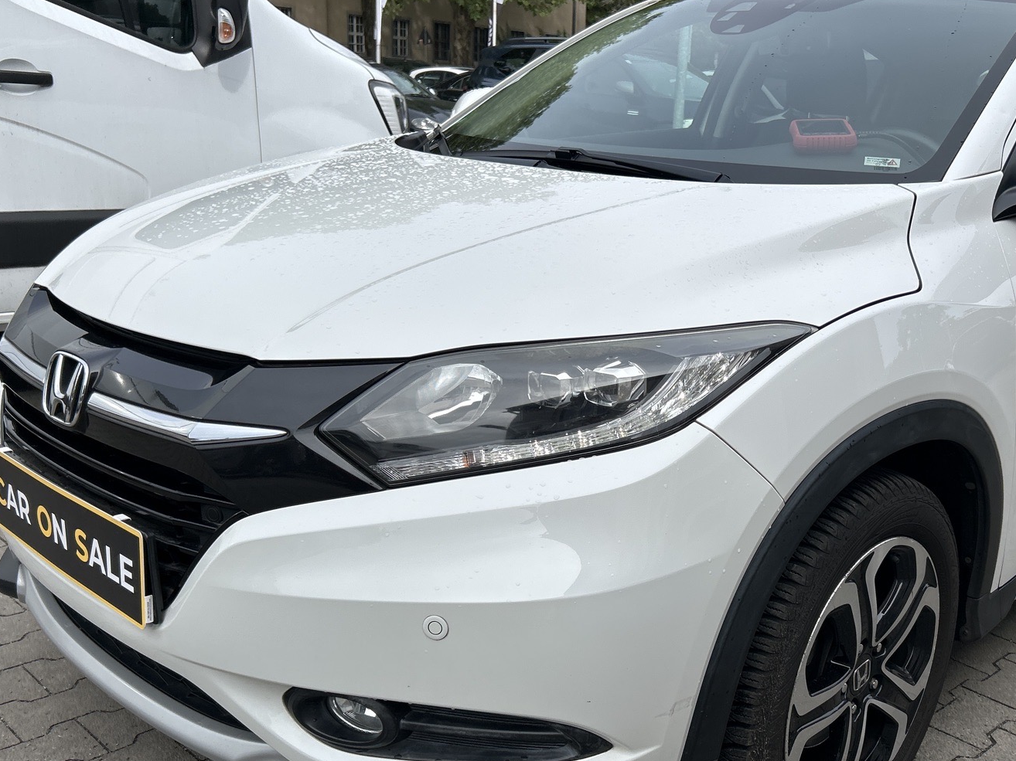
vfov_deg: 37.6
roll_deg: -2.8
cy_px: 437
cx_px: 646
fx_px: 1115
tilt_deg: -17.6
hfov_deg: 48.4
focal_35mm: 38
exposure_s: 1/3704
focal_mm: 5.7
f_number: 1.5
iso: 50
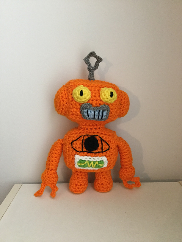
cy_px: 121
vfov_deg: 58.4
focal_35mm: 31
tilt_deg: -11.6
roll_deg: +1.7
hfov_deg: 45.4
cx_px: 91
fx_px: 217
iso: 200
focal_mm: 3.3
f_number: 2.4
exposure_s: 1/20
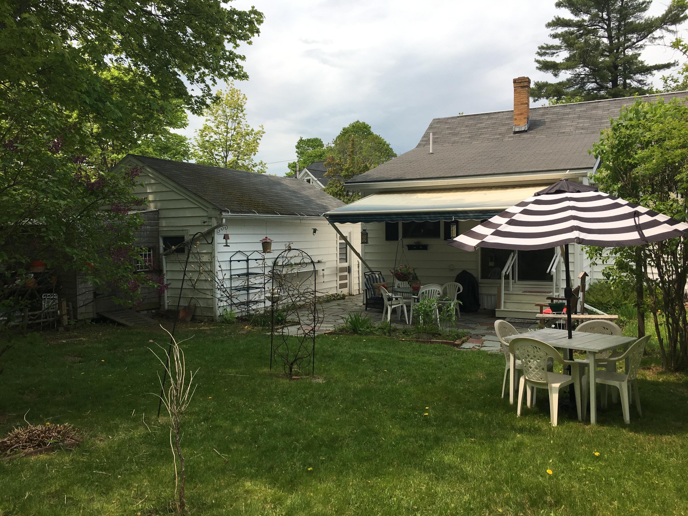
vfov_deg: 48.2
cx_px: 344
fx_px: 576
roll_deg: +0.1
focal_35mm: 29
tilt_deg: -3.3
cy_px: 258
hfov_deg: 61.7
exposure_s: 1/1538
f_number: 2.2
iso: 25
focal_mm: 4.15
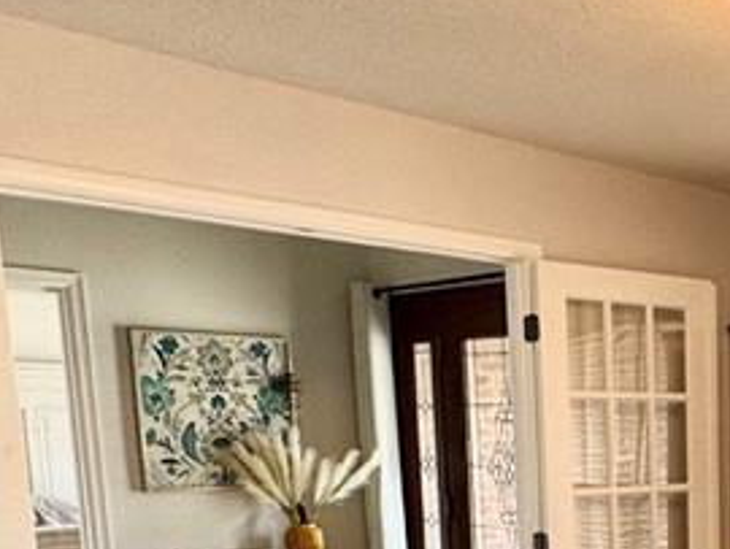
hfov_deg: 31.7
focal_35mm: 53
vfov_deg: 25.4
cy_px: 614
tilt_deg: -9.6
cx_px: 819
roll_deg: -0.3
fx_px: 1119
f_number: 2.2
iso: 100
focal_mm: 2.22
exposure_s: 1/120
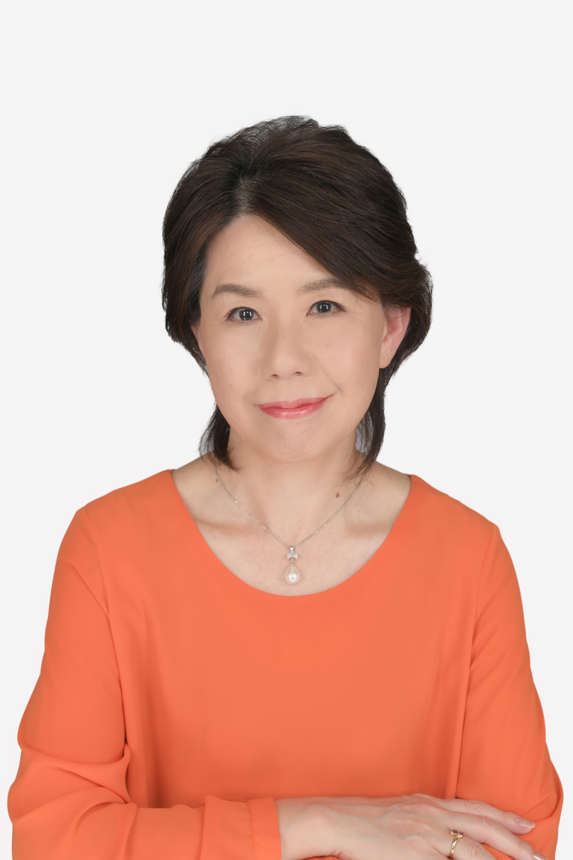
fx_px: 1671
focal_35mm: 70
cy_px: 430
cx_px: 286
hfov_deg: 19.5
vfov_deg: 28.8
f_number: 6.3
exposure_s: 1/125
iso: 200
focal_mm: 70
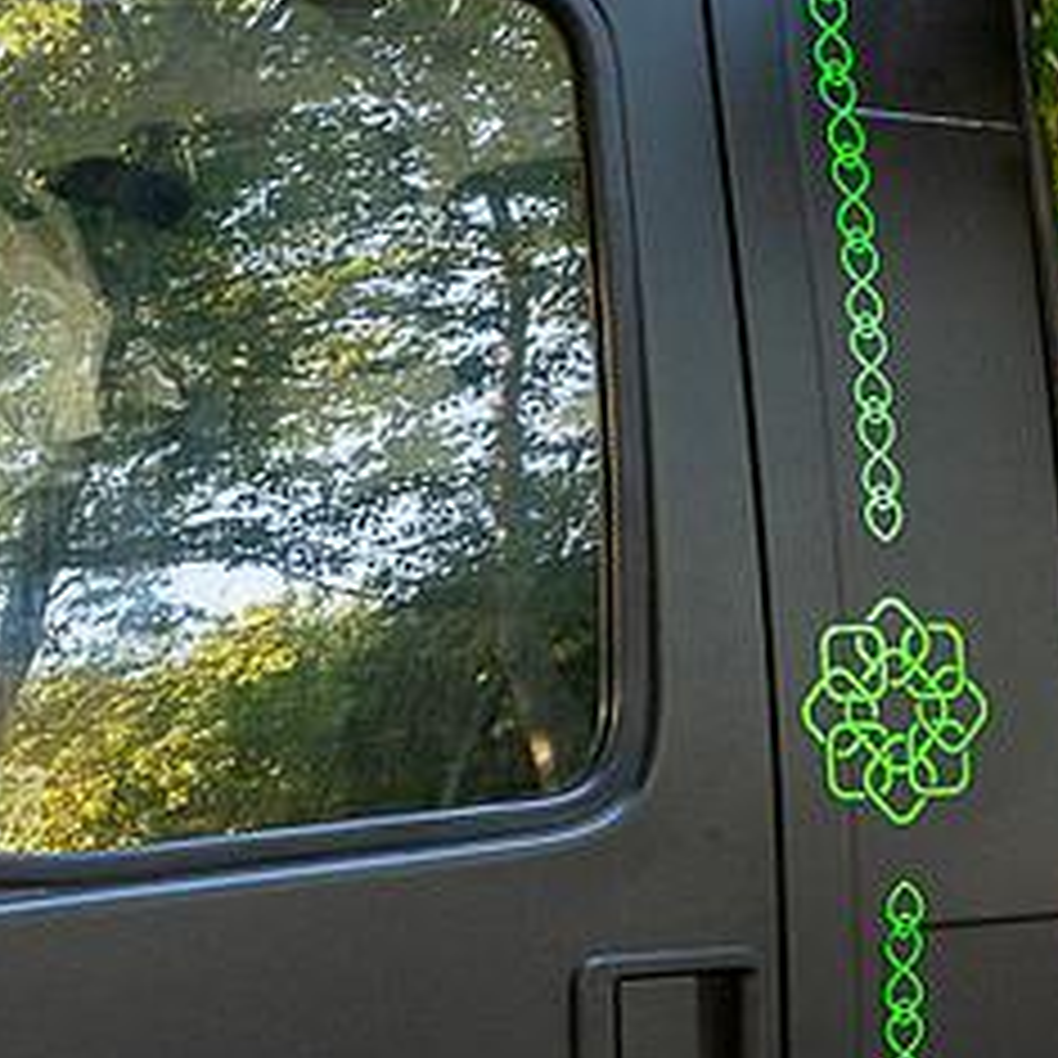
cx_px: 1882
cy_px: 806
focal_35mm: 124
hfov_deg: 12.8
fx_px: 4288
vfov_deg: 14.0
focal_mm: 28
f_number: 6.3
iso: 2500
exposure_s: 1/125
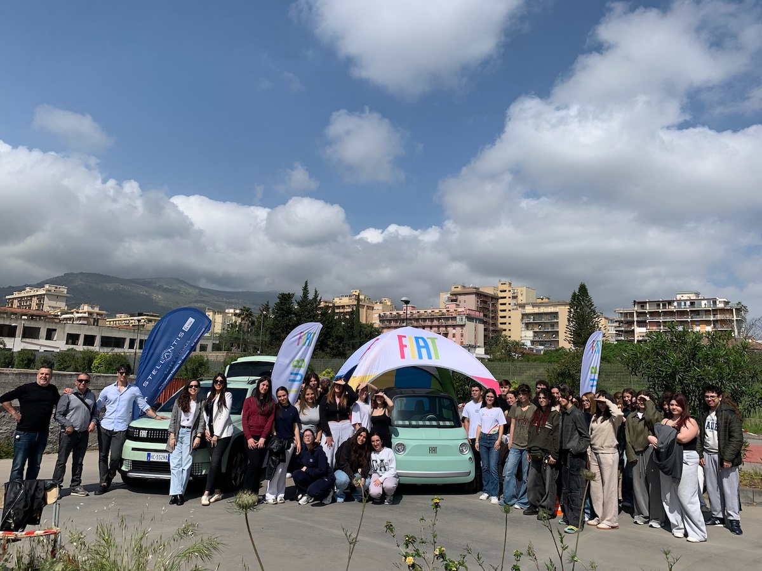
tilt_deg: +9.0
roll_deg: -2.5
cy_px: 286
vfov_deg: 53.1
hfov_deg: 67.3
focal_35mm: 26
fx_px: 572
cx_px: 381
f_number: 1.8
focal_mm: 4.25
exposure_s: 1/4098
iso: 25
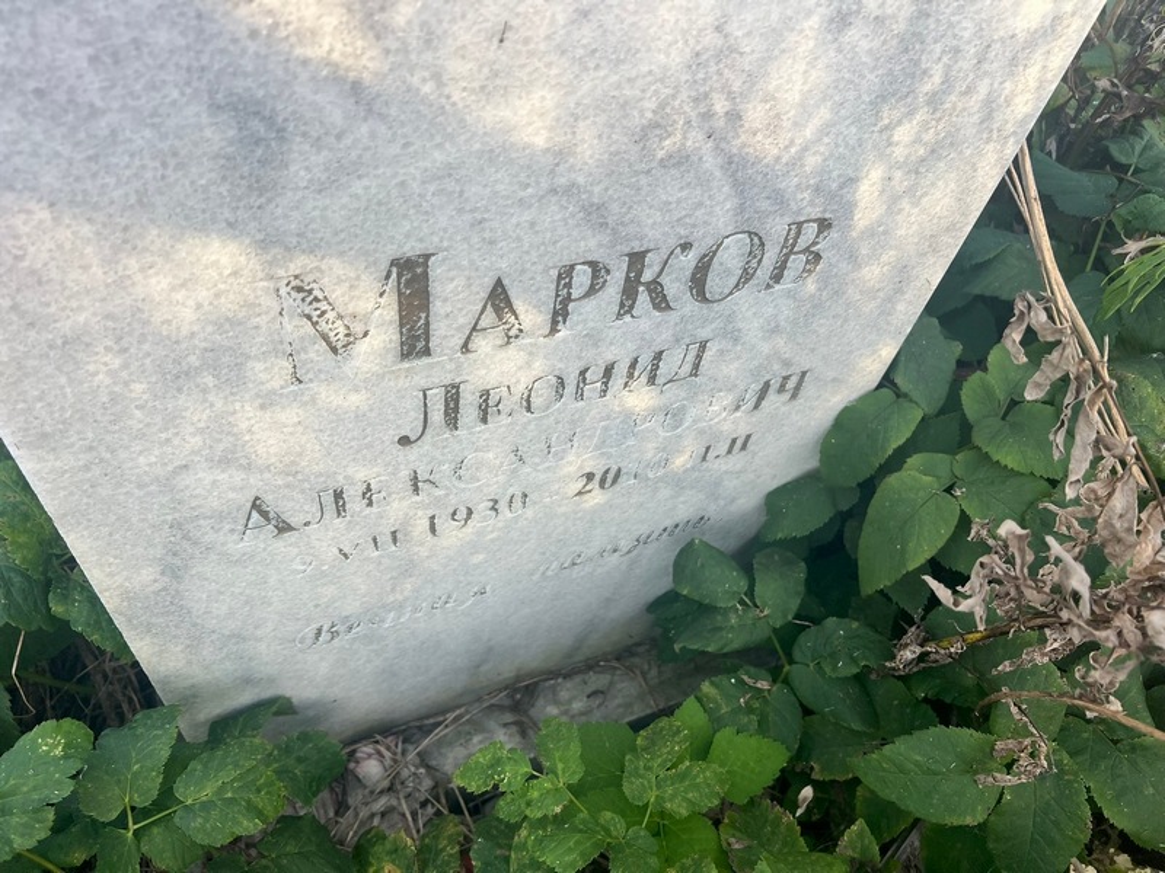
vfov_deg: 53.1
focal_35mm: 26
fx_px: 875
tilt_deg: -52.6
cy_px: 436
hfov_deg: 67.3
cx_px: 582
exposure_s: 1/389
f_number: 1.5
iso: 50
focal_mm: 5.7
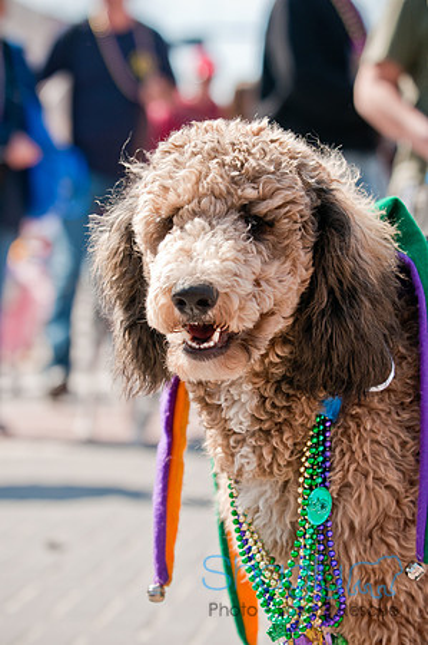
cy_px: 322
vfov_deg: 17.1
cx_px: 214
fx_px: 2145
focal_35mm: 120
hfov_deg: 11.4
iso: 200
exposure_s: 1/800
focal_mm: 80
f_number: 4
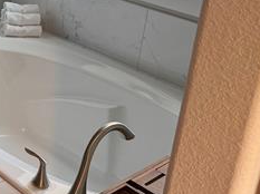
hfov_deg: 26.2
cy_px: 9
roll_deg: -2.4
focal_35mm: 66
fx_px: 495
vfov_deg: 21.6
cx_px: -52
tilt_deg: -18.7
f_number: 1.78
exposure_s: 1/120
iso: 200
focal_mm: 6.76
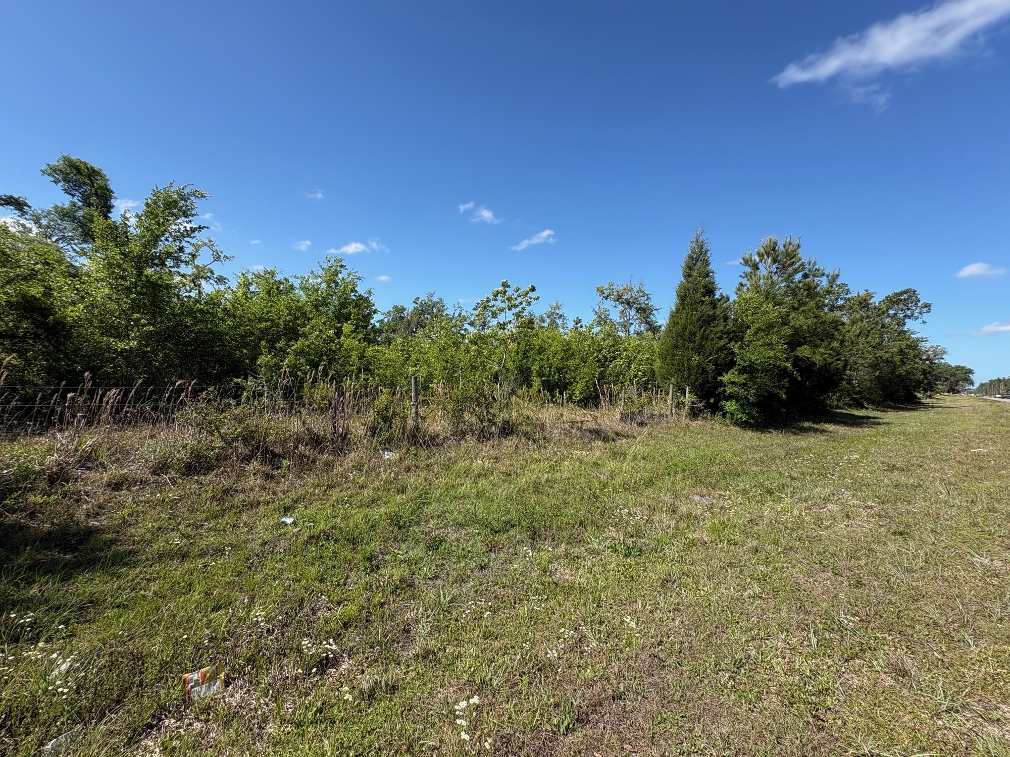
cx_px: 505
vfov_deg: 85.7
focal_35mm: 14
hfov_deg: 102.1
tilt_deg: -0.9
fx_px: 408
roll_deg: -2.5
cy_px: 378
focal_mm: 2.22
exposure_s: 1/1299
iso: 50
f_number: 2.2
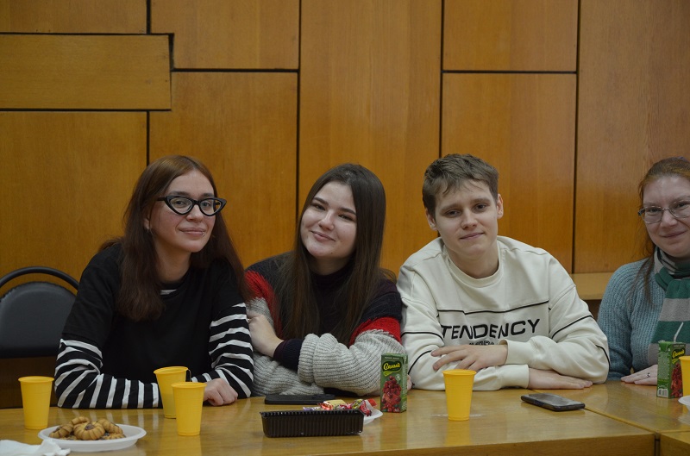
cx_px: 345
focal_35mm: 105
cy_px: 228
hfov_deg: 19.5
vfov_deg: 13.0
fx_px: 2007
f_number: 5.3
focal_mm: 70
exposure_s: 1/20
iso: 800
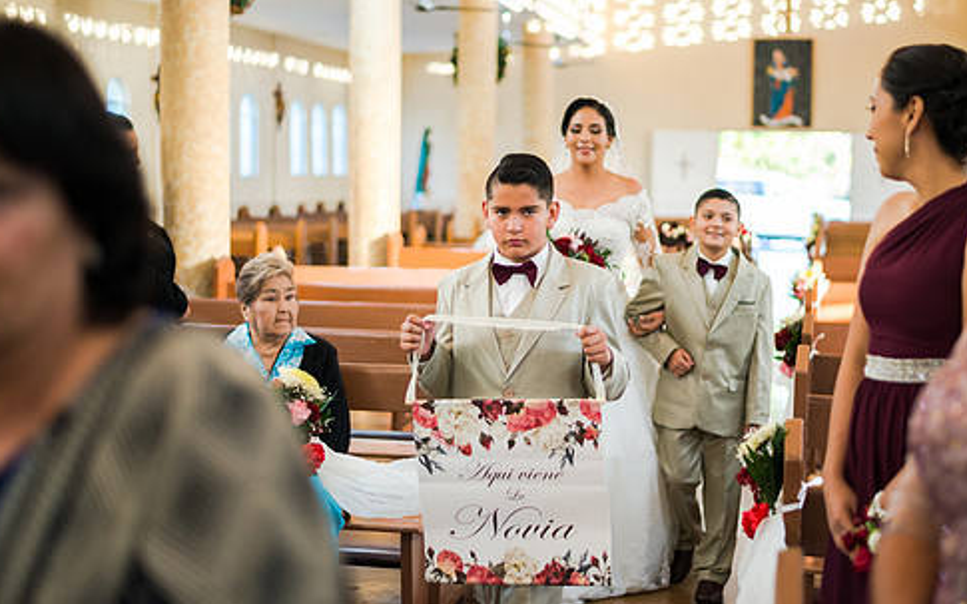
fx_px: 1607
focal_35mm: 61
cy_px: 240
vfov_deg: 21.3
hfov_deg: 33.5
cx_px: 518
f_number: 1.8
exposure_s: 1/320
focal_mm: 50
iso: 1000
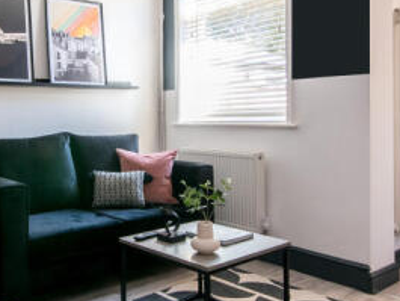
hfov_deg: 48.0
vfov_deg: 37.7
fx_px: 439
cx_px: 127
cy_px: 128
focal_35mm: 38
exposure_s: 1/2.5
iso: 100
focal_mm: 16
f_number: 14
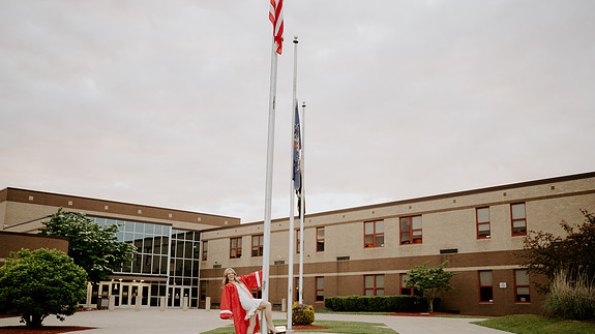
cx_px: 299
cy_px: 189
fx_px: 584
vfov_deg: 31.9
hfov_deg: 54.0
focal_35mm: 37
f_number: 2
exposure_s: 1/160
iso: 320
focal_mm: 35
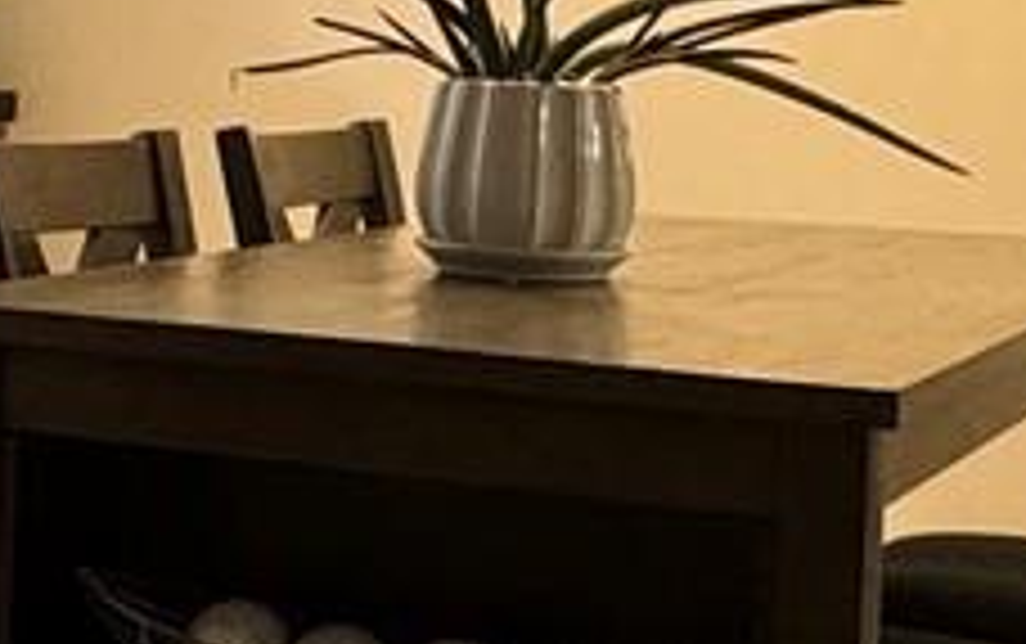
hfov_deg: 19.4
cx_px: 14
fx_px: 2911
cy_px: 63
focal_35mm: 104
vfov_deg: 12.5
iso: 200
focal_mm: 2.22
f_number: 2.2
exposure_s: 1/60
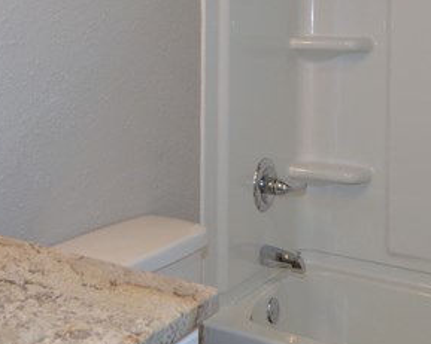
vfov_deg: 27.2
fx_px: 676
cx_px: 99
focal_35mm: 53
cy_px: 10
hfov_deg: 34.5
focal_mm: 10
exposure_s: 1/60
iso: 280
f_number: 4
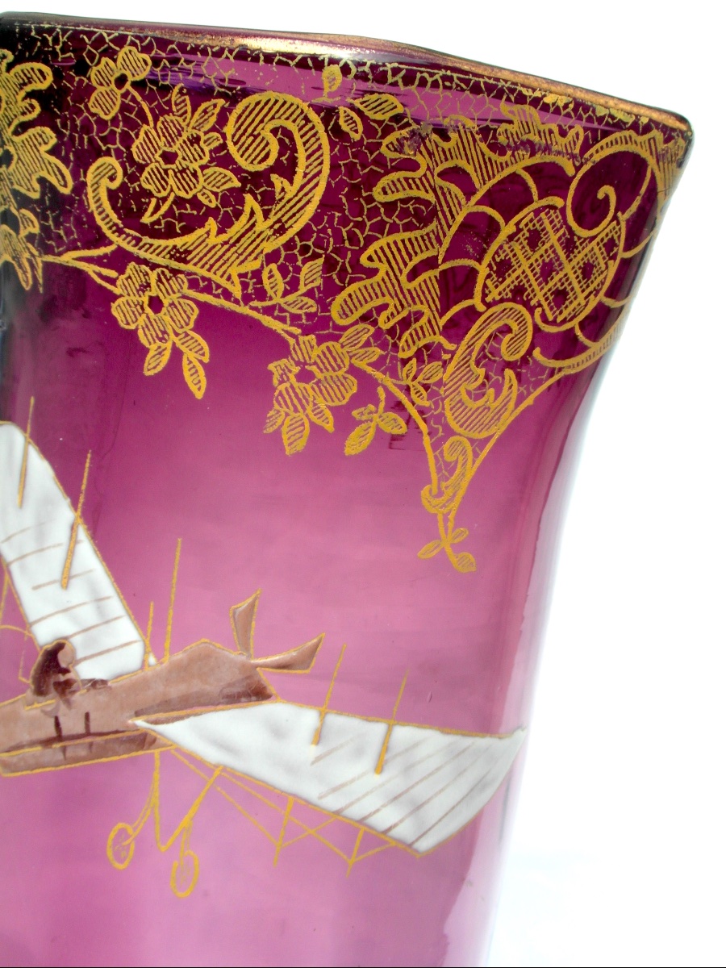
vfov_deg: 36.2
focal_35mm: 53
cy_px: 484
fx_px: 1482
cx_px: 363
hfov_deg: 27.5
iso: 80
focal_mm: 8.7
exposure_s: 1/125
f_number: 6
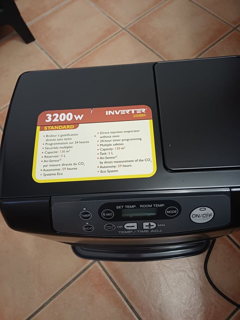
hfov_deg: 54.9
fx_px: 231
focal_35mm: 25
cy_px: 160
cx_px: 120
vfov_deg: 69.4
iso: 320
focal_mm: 4.65
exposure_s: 1/50
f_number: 1.8
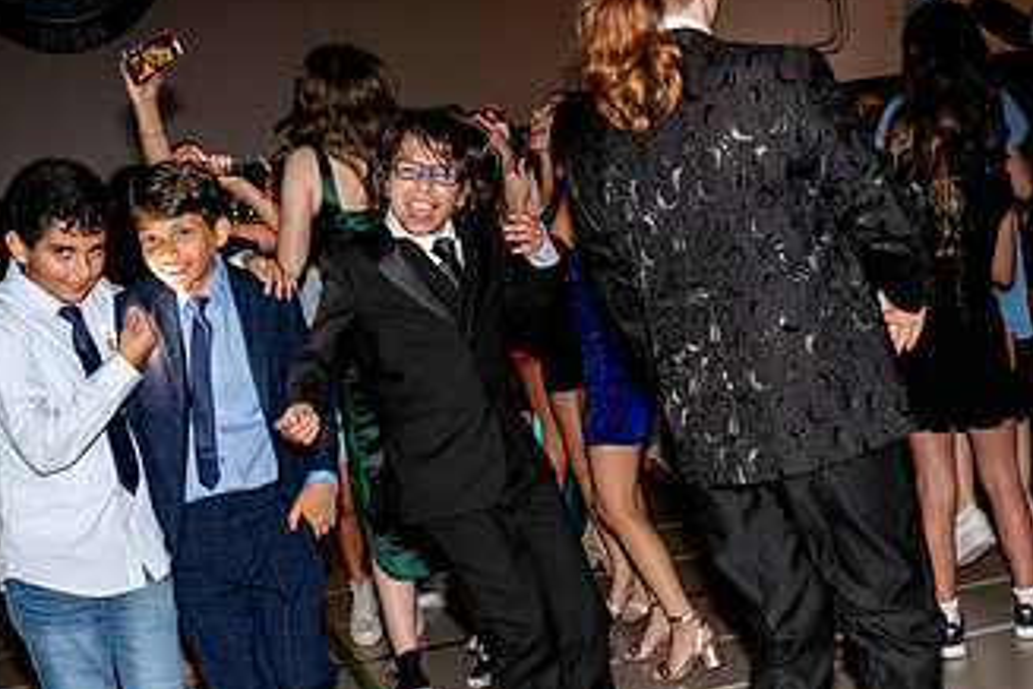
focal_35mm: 55
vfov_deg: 24.4
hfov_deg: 36.2
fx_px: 1578
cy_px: 488
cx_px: 436
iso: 1250
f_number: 4
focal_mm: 31
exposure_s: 1/100
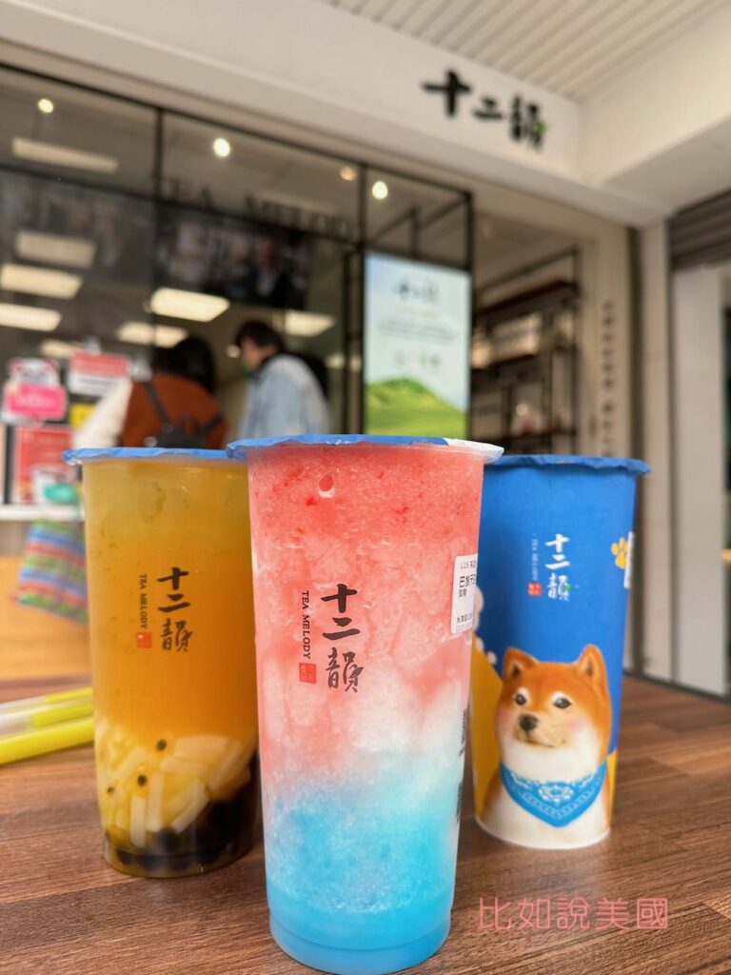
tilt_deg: +2.8
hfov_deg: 56.8
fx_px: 676
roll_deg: -0.2
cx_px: 366
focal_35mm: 24
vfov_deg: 71.6
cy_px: 488
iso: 80
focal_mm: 6.86
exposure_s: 1/580
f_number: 1.78
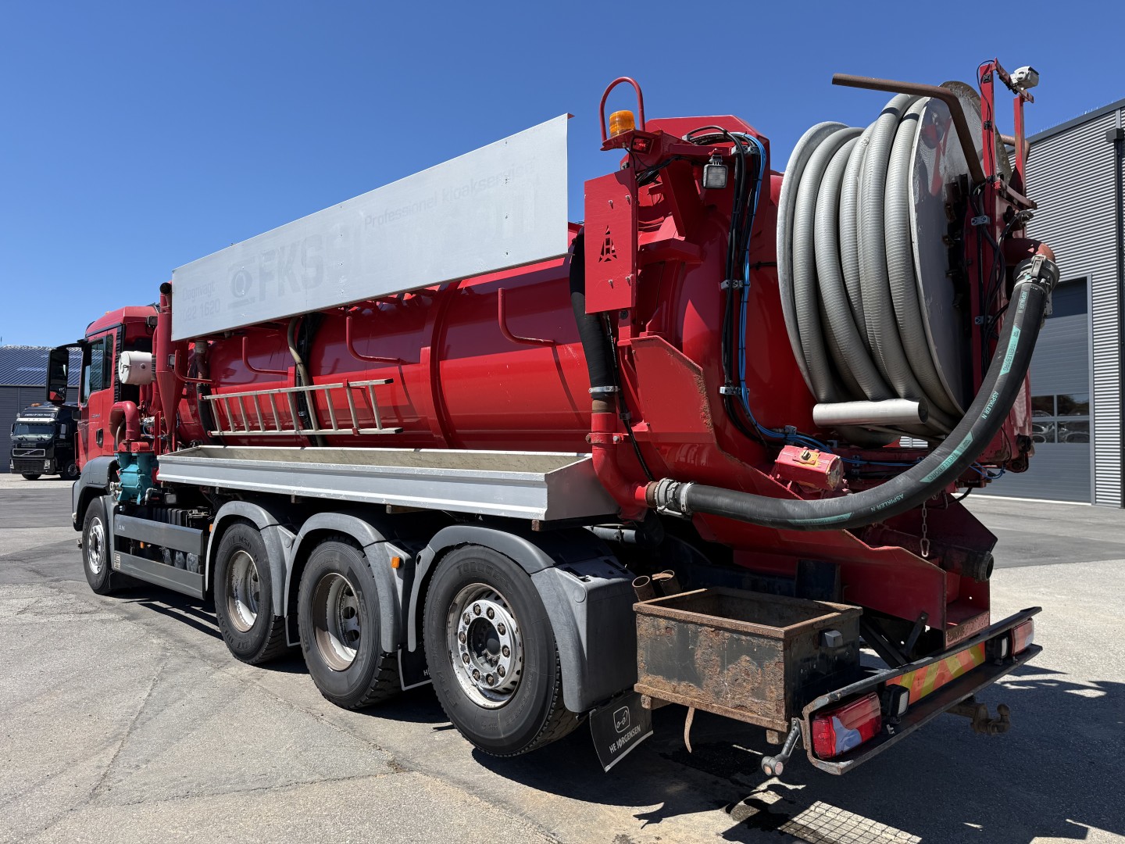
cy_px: 422
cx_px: 562
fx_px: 780
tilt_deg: +1.1
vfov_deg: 56.8
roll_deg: -0.8
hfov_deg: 71.6
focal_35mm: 24
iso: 80
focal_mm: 6.76
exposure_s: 1/3145
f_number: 1.78
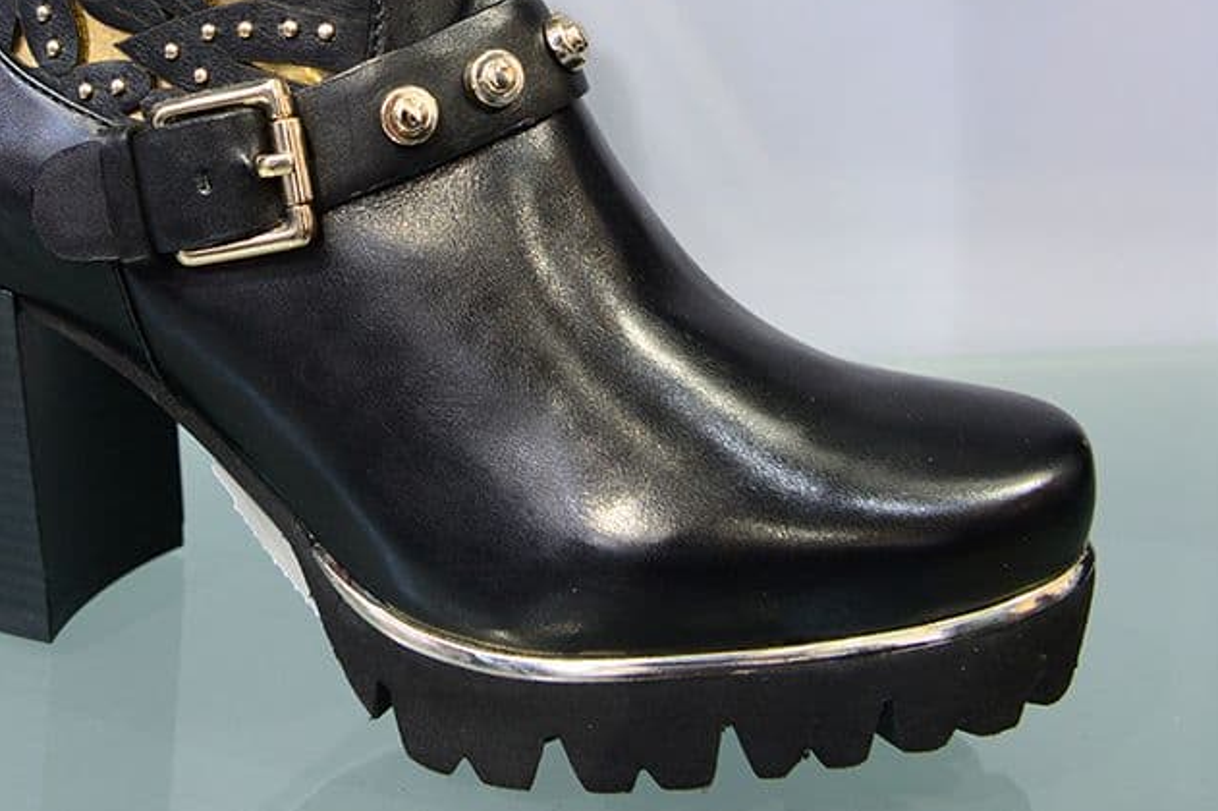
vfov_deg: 22.6
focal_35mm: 59
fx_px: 1995
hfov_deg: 33.5
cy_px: 129
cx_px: 351
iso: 2000
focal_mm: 31
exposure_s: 1/100
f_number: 5.6
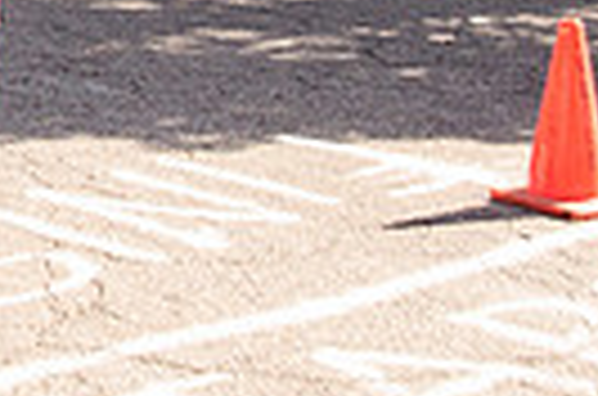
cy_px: -288
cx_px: -265
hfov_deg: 13.5
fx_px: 2386
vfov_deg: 9.1
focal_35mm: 144
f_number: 5
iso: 640
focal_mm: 22
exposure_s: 1/1600
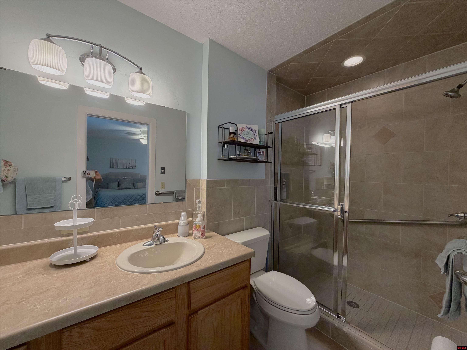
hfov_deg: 102.1
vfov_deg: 85.7
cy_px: 175
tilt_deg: -0.6
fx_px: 189
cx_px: 234
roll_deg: -1.0
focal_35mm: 14
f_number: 2.2
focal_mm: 2.22
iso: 160
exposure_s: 1/60
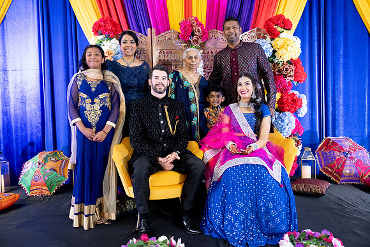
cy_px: 124
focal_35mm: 33
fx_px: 339
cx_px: 185
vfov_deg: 40.0
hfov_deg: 57.2
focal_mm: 33
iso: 1250
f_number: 2.8
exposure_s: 1/125
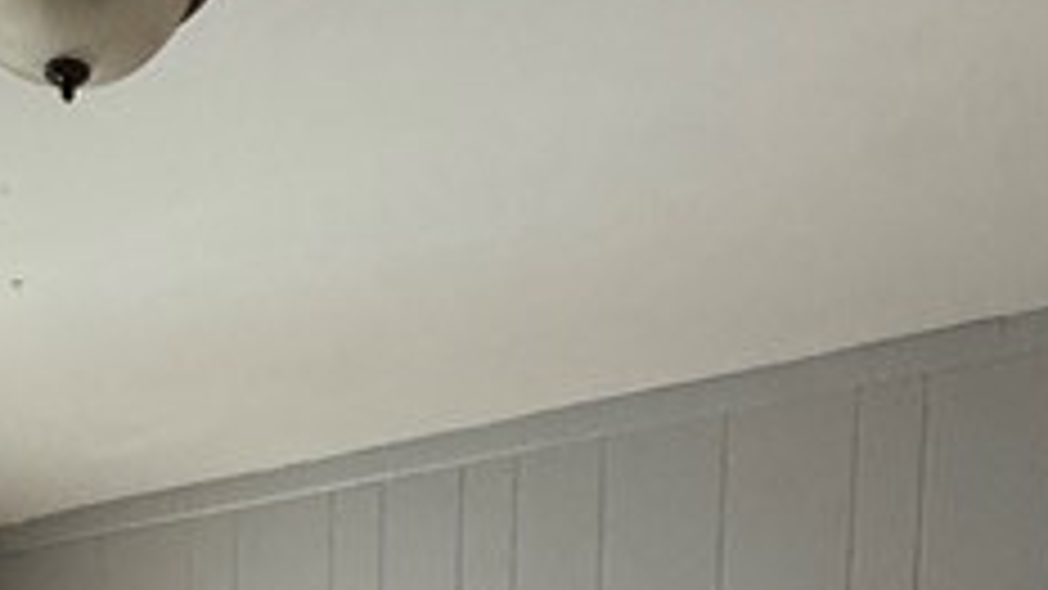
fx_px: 1862
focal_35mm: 67
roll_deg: +0.4
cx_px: 238
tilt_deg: -8.4
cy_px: 1378
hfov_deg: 30.8
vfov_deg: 13.6
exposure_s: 1/99
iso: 320
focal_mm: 2.22
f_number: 2.2
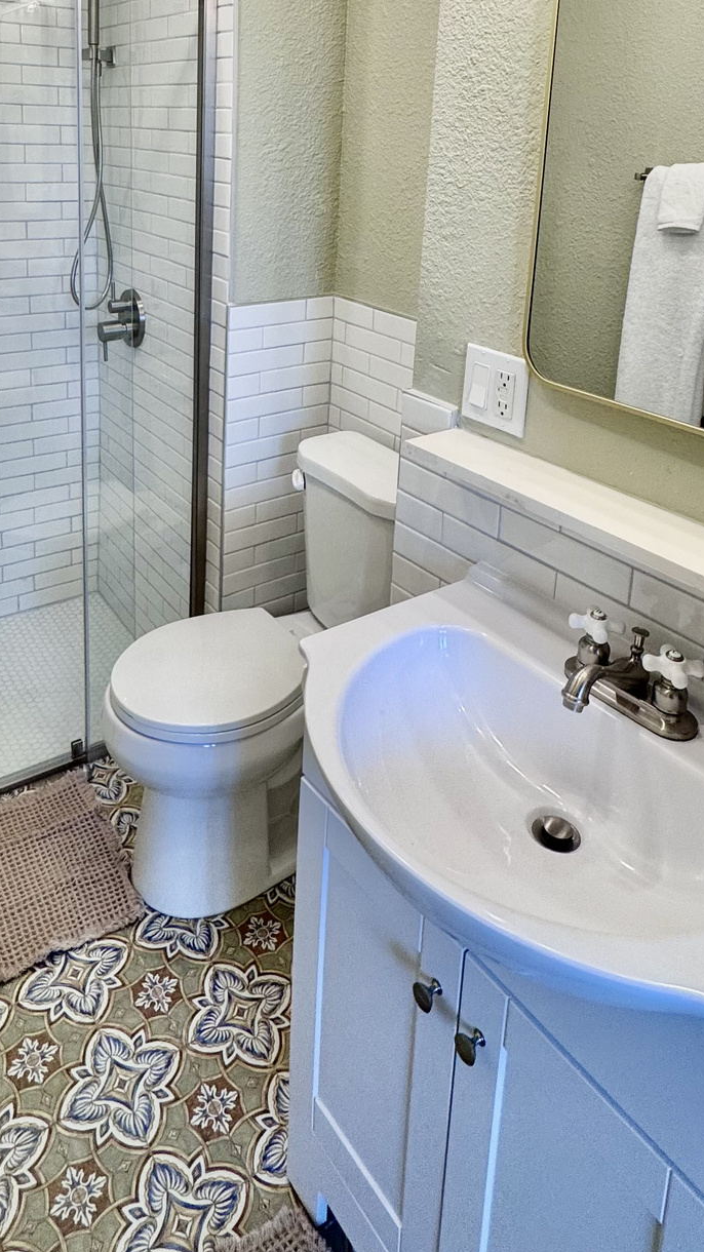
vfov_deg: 65.1
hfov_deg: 42.8
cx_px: 301
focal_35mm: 27
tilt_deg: -10.5
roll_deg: -2.0
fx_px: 896
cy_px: 296
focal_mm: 2.22
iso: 100
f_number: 2.2
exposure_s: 1/120
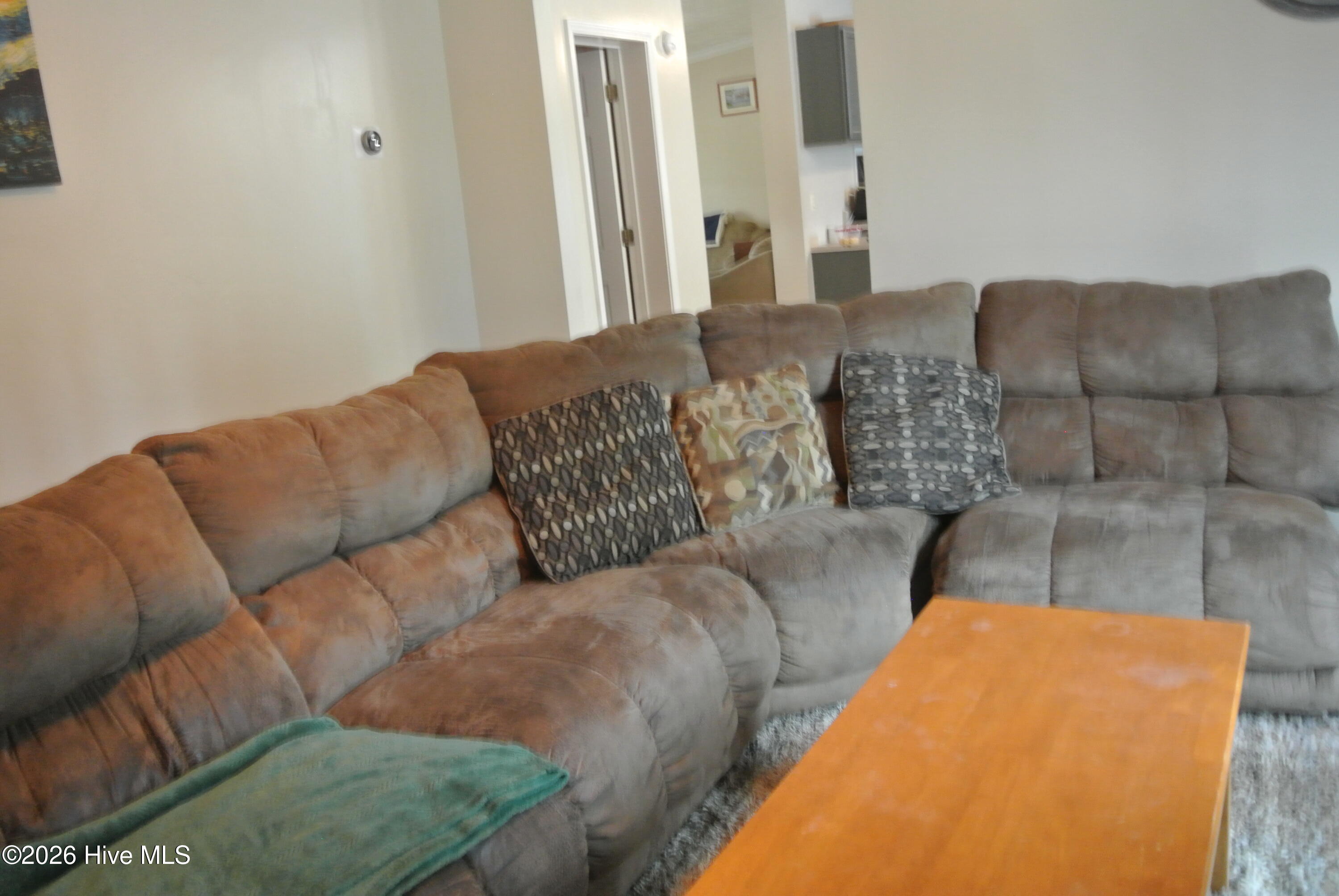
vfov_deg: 42.4
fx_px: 1154
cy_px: 448
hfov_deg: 60.2
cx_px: 670
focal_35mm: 31
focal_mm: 11.8
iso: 800
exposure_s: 1/13
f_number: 3.8
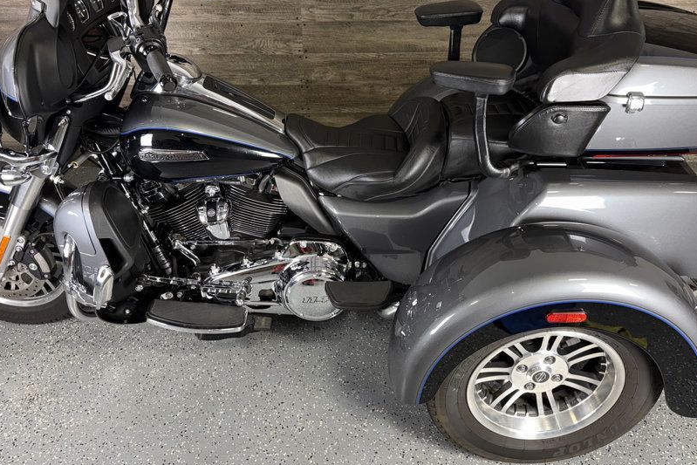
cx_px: 346
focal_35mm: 32
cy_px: 202
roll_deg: +1.1
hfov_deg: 58.7
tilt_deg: -32.5
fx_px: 620
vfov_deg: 41.1
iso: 100
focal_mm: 6.76
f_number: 1.78
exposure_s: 1/18
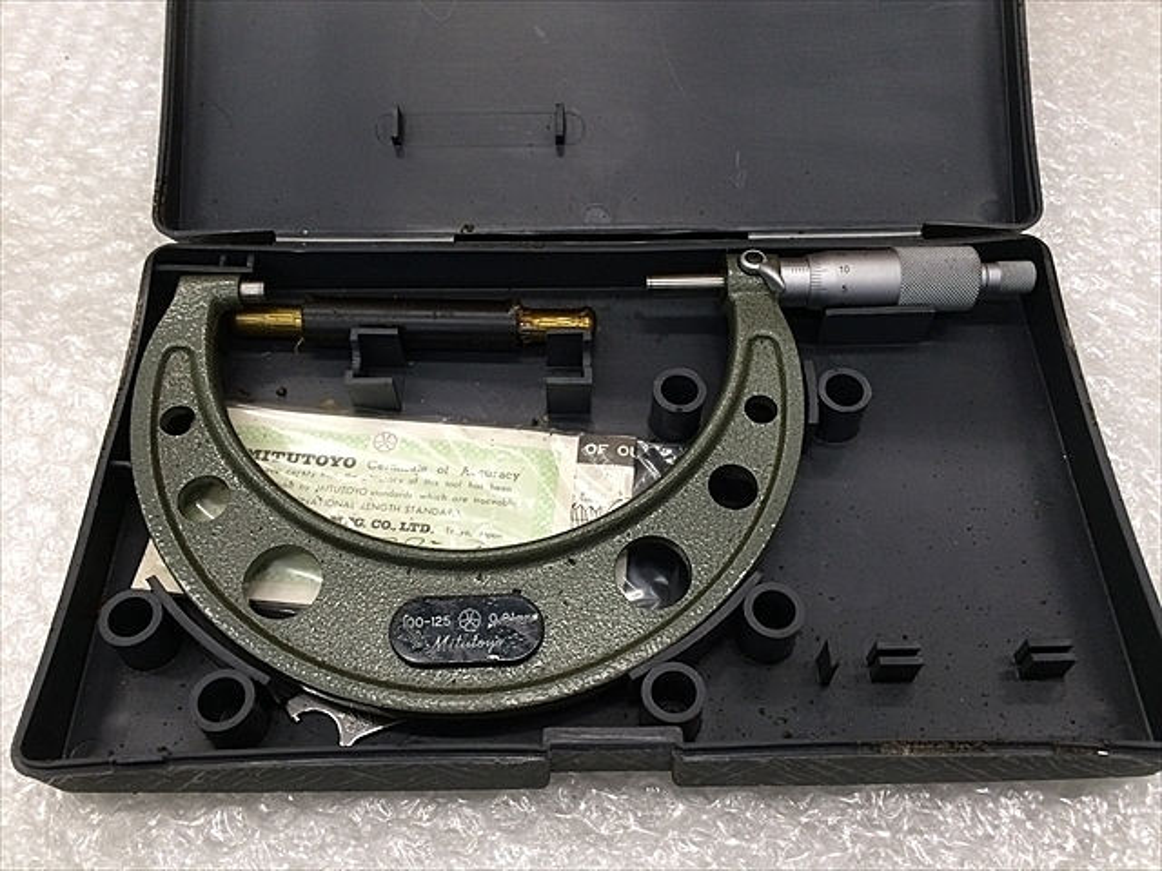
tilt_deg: -62.4
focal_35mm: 29
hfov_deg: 61.7
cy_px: 436
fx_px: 973
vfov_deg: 48.2
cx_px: 581
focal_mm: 4.15
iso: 80
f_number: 2.2
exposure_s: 1/30
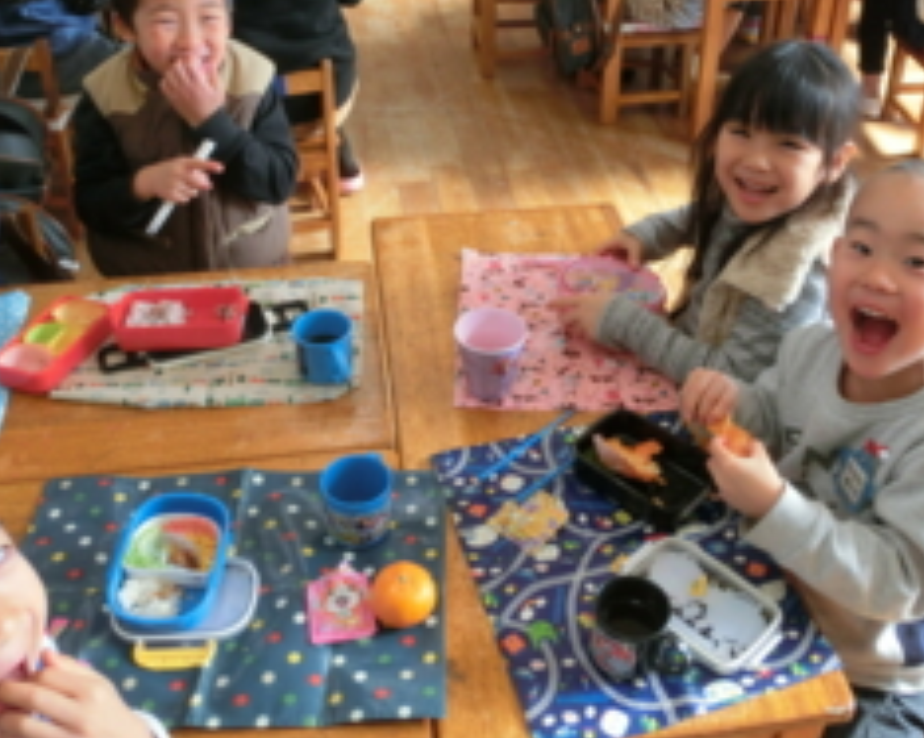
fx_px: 1093
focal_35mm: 40
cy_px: 213
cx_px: 525
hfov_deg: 45.7
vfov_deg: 36.7
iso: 160
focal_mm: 4.24
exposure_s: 1/125
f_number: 3
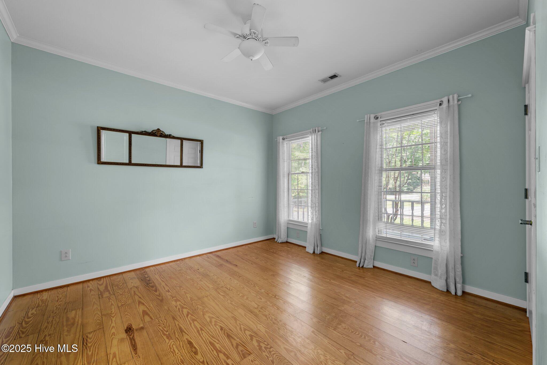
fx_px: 213
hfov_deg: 104.3
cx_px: 274
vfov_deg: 81.2
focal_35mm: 14
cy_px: 182
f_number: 9
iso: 100
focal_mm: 14
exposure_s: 2.5
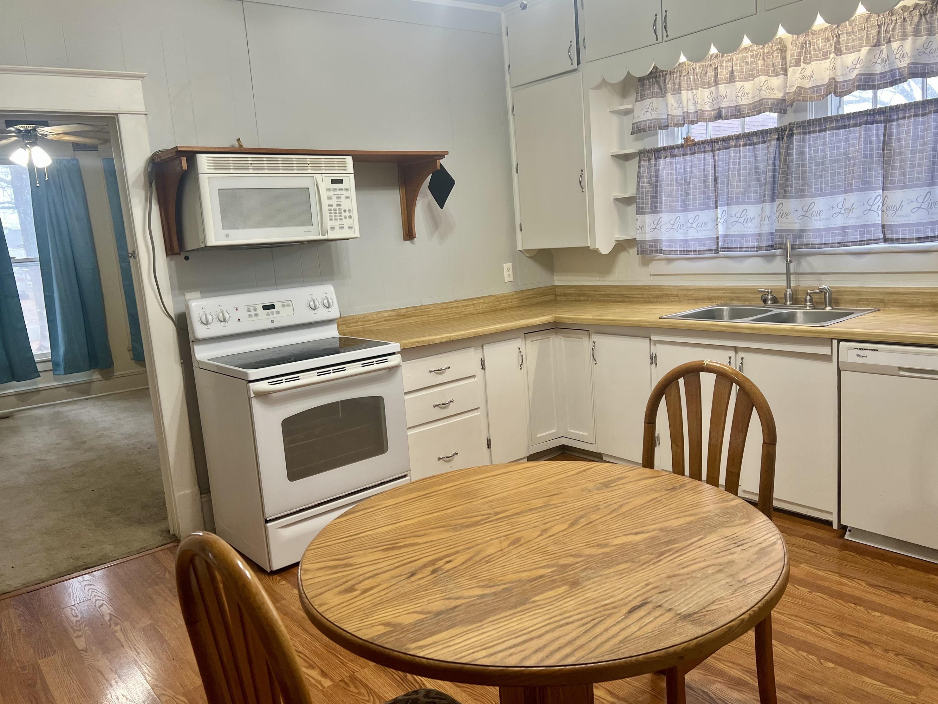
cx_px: 486
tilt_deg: -9.1
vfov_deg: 51.4
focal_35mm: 27
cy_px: 345
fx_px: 732
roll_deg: +4.5
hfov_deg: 65.3
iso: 64
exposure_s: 1/60
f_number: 1.5
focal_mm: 5.7
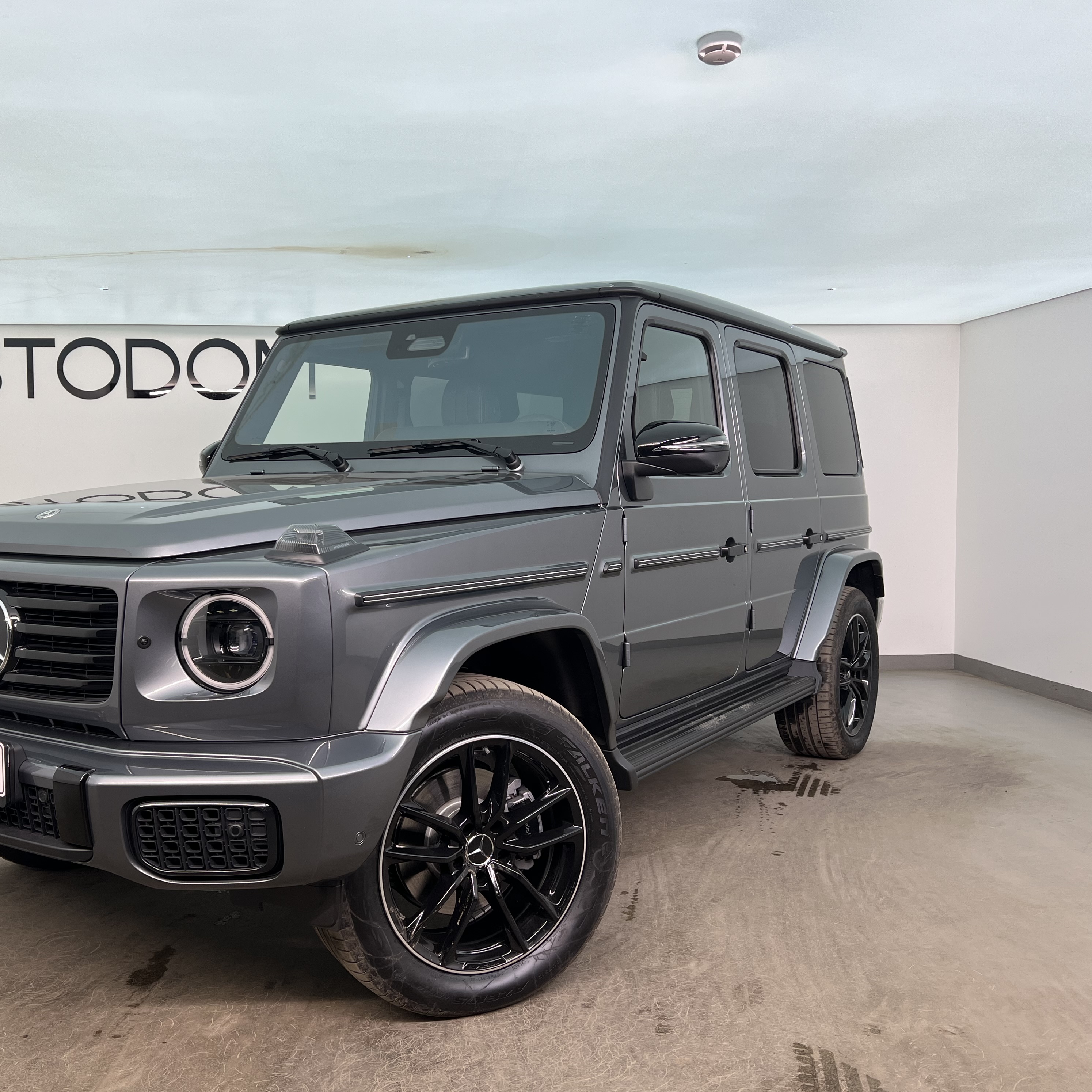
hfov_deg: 52.2
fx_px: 1106
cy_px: 546
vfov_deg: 52.5
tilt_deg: -4.2
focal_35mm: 31
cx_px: 433
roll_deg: +0.5
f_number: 1.5
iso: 32
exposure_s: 1/84
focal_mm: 5.7
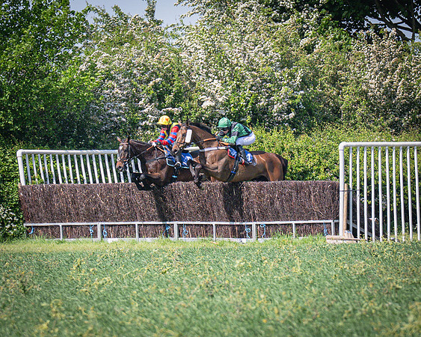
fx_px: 9363
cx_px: 246
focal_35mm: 752
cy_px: 203
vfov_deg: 2.1
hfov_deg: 2.6
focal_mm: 200
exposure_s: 1/2000
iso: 400
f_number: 5
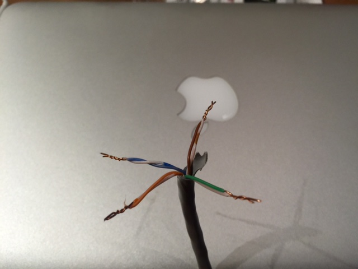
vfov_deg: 48.2
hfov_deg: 61.7
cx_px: 179
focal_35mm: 29
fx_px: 300
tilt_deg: -56.0
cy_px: 134
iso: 50
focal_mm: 4.15
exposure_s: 1/30
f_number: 2.2
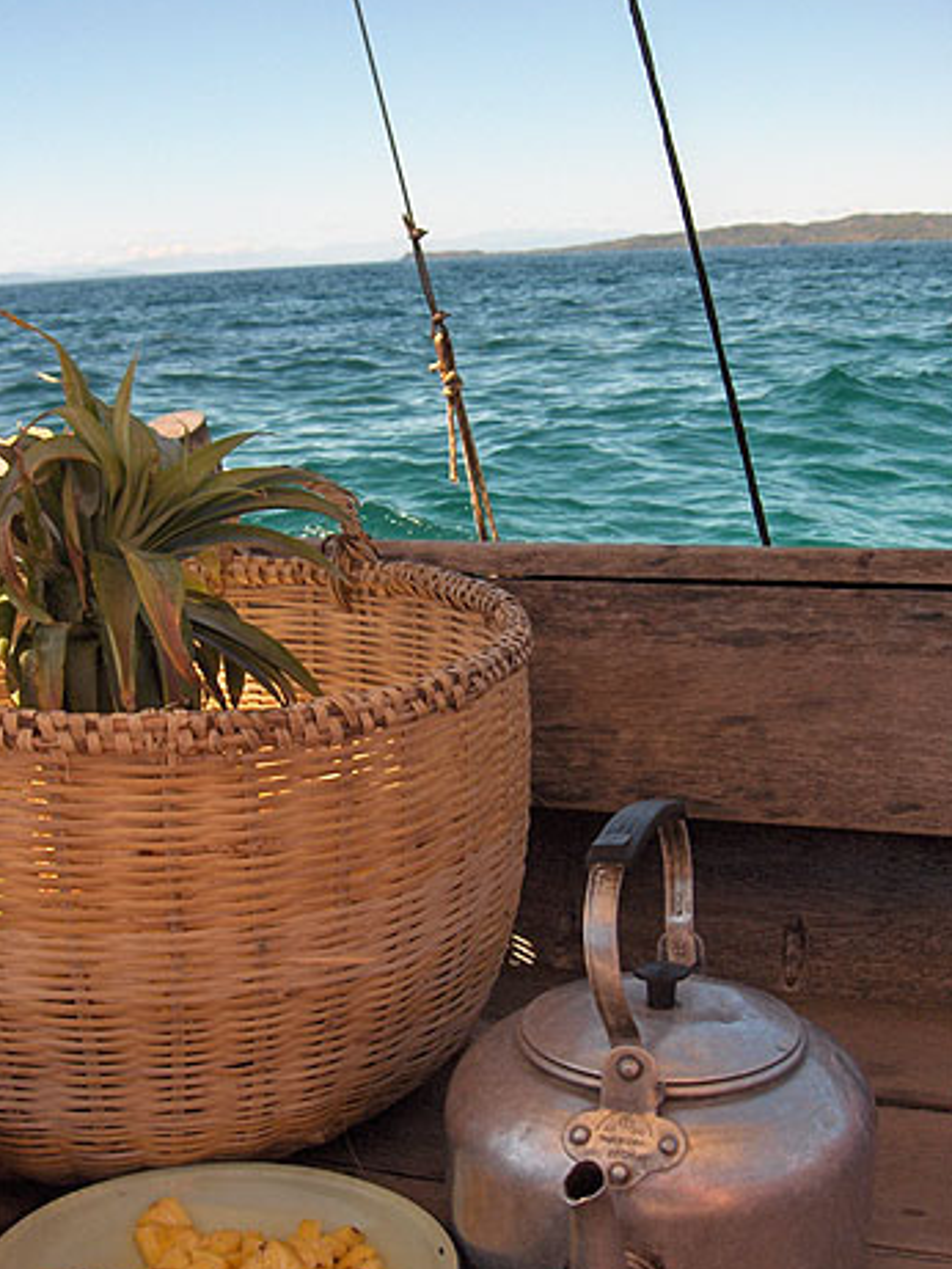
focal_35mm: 44
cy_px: 680
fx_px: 1613
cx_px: 421
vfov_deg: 42.9
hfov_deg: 32.9
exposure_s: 1/415
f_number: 4.8
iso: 100
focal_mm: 8
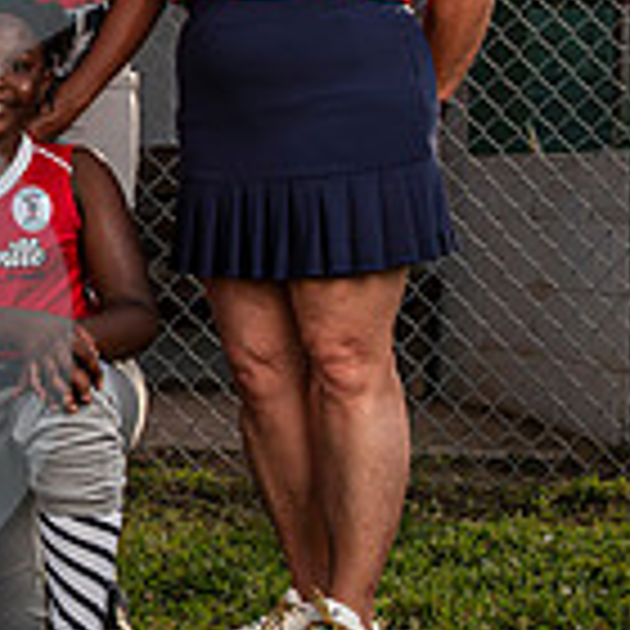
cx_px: -452
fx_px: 2553
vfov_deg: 14.0
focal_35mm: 124
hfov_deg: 12.9
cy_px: 133
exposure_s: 1/500
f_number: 7.1
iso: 250
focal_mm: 35
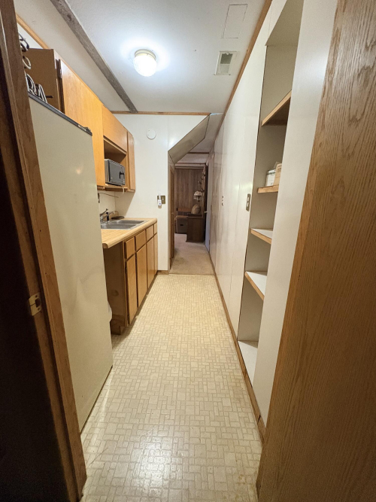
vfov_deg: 102.1
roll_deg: -1.0
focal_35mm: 14
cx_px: 188
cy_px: 251
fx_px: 203
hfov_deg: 85.7
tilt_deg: -14.4
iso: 640
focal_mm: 2.22
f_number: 2.2
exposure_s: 1/60
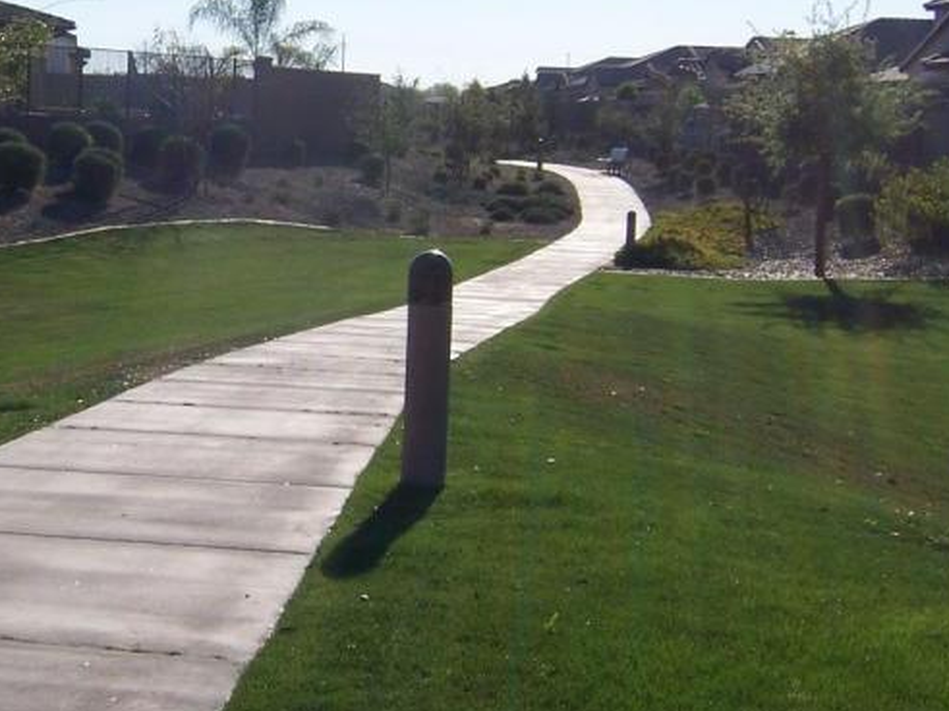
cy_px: 227
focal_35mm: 75
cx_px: 198
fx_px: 2056
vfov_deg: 19.6
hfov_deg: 25.6
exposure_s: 1/800
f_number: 4.5
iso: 80
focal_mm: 6.2
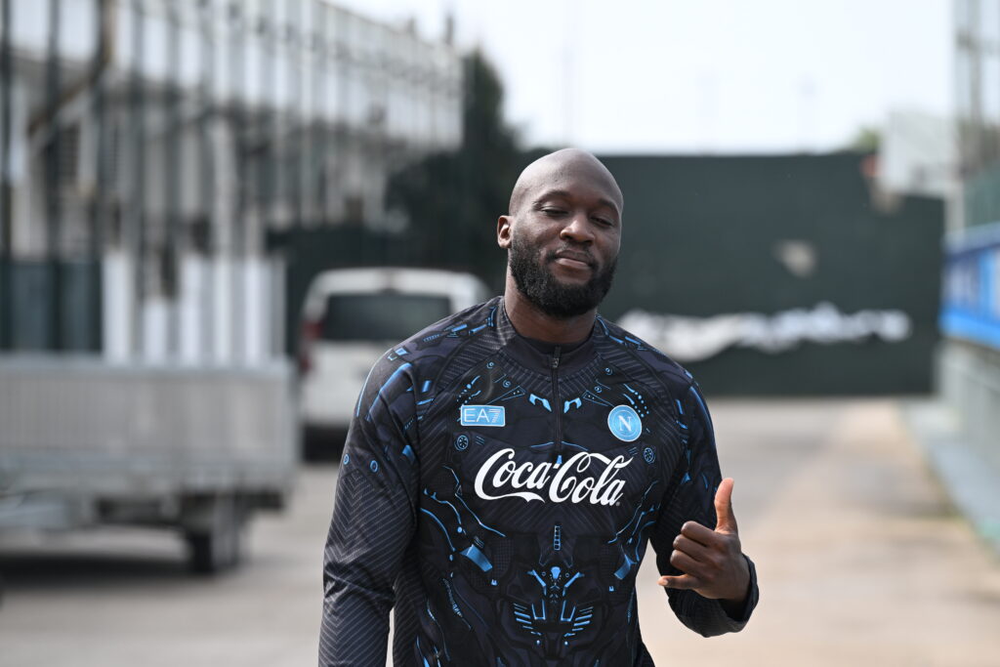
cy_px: 334
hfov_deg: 10.3
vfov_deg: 6.9
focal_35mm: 200
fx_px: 5556
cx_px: 500
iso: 400
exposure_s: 1/1250
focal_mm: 200
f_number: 5
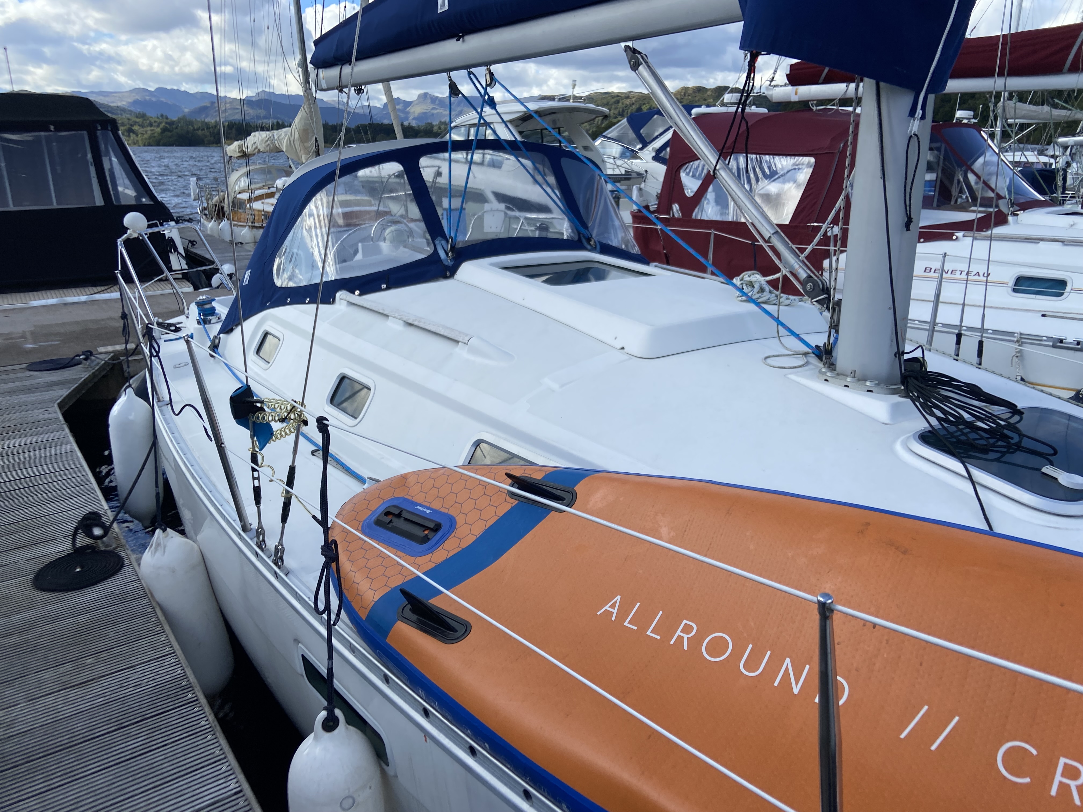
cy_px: 406
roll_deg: +0.5
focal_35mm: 26
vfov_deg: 53.1
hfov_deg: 67.3
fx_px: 813
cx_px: 542
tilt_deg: -16.2
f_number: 1.8
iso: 32
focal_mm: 4.25
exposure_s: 1/1629
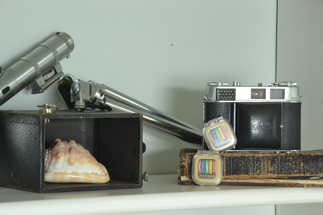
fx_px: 1413
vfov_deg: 8.7
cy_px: 108
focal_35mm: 158
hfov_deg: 13.0
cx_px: 162
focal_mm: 105
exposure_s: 1/13
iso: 3200
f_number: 13
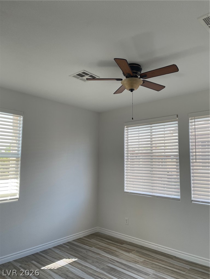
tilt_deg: +6.5
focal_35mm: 26
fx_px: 210
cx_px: 105
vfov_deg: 67.3
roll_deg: -0.1
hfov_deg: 53.1
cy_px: 140
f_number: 1.6
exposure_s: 1/180
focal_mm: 4.2
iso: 32
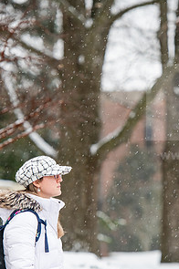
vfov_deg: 6.5
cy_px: 175
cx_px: 119
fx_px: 2355
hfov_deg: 4.4
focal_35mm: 315
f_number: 3.5
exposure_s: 1/200
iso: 500
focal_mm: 160
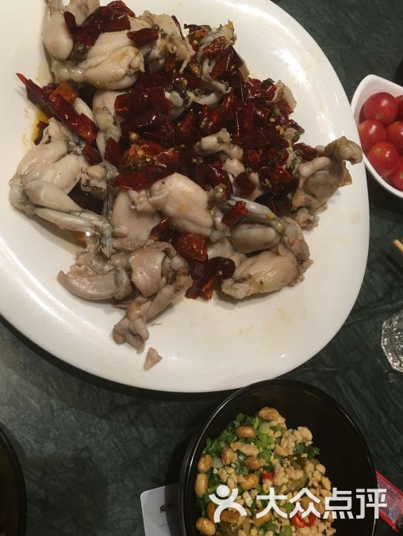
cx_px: 200
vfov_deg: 60.0
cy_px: 268
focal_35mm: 30
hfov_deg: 46.8
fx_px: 466
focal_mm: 4.15
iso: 50
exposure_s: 1/33
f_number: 2.2
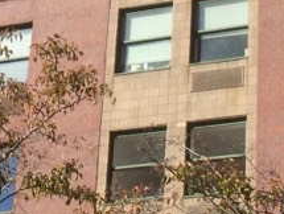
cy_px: -164
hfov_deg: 10.0
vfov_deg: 7.4
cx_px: -26
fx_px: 1603
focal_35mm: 195
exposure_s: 1/1520
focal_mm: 4.12
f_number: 2.2
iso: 32
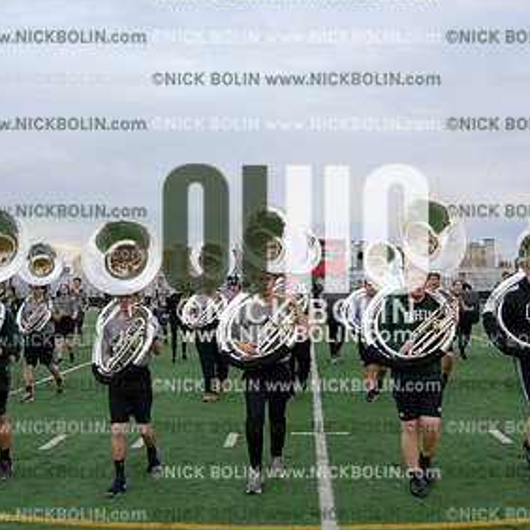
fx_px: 728
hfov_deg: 40.0
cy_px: 255
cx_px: 295
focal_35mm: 42
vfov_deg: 40.0
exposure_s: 1/500
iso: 200
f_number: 4
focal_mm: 24
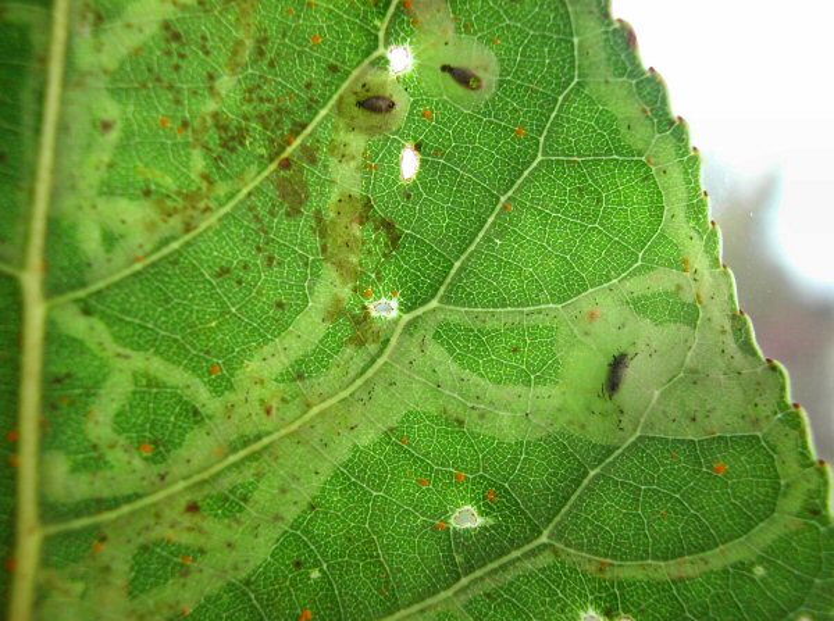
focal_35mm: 38
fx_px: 913
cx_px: 417
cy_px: 310
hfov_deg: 49.1
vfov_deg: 37.6
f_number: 2.8
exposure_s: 1/151
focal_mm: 8
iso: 100
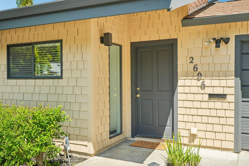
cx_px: 124
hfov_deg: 54.5
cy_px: 83
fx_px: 242
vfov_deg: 37.8
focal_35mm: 35
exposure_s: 1/160
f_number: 8
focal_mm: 35
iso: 400
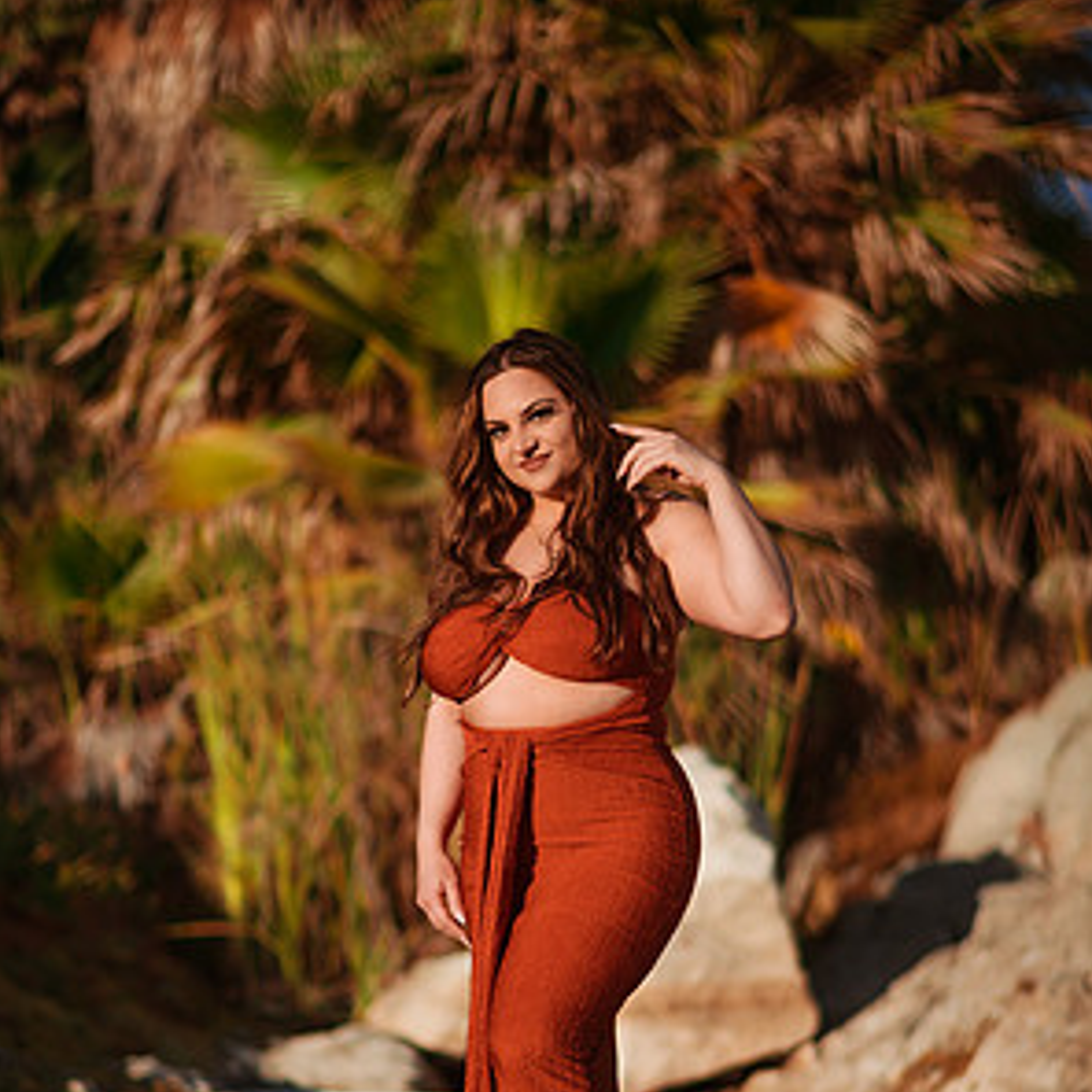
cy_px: 786
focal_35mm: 75
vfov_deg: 22.9
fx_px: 2677
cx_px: 542
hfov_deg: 23.1
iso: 100
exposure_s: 1/8000
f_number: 1.4
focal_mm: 58
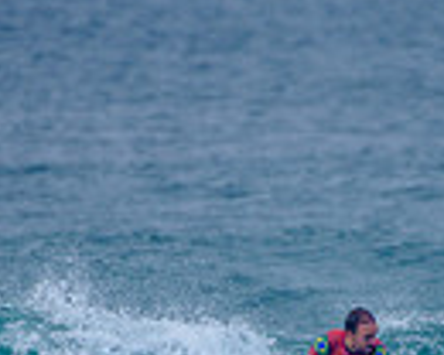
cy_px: 398
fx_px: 27937
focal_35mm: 2126
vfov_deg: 0.7
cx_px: 331
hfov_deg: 0.9
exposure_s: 1/800
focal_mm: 500
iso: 125
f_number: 5.6
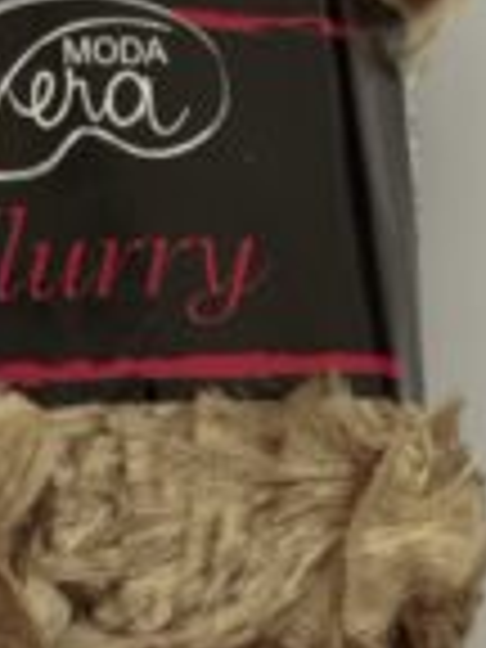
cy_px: 486
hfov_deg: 11.1
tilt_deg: -81.0
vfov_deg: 14.8
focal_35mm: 133
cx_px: 198
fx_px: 2490
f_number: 1.78
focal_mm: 6.76
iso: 800
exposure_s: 1/30
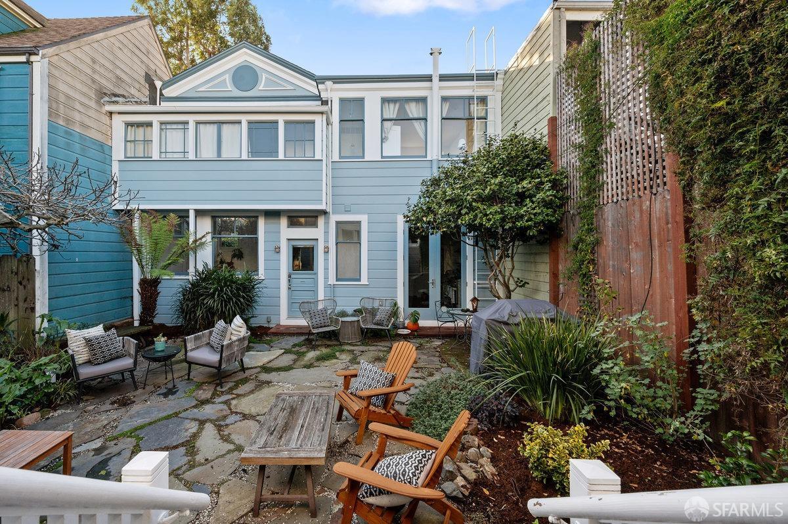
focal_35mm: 14
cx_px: 394
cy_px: 262
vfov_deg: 79.1
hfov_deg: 102.3
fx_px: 317
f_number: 9
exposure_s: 1/160
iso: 400
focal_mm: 14.5
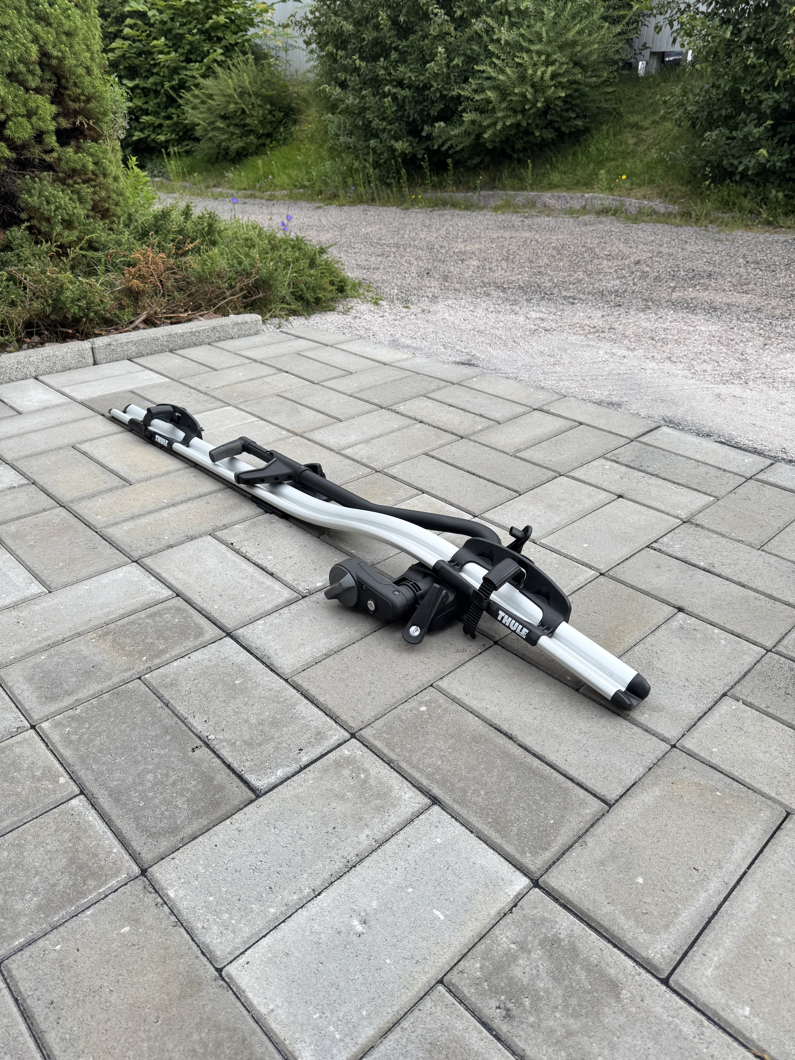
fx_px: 735
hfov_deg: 56.8
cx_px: 398
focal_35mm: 24
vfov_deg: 71.6
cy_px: 530
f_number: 1.78
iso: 80
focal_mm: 6.76
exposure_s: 1/2105
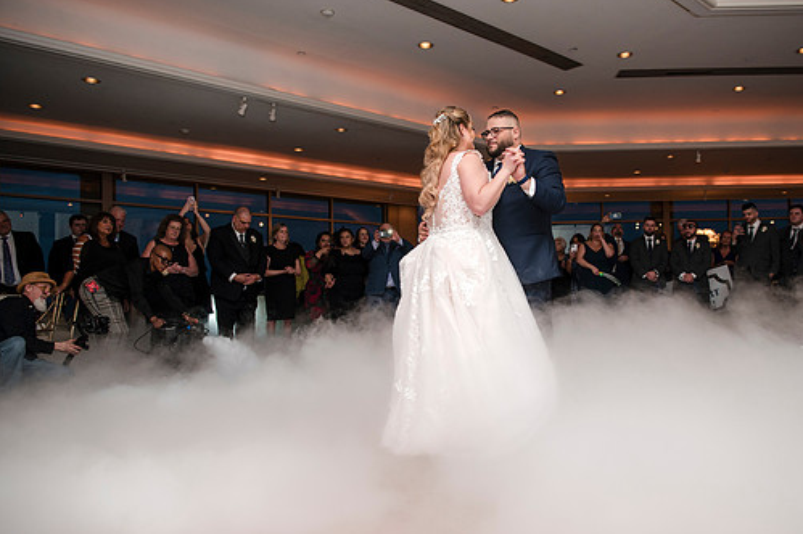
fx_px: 624
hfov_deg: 65.1
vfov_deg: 46.3
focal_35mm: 28
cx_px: 465
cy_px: 288
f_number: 3.5
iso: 800
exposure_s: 1/100
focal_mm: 24
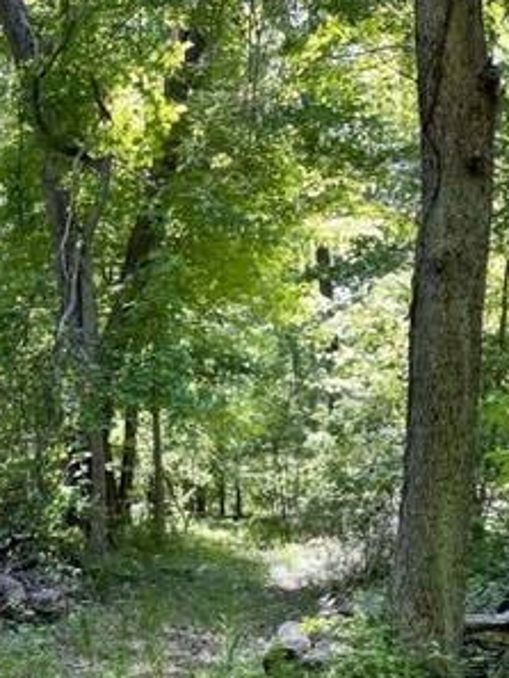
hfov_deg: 26.1
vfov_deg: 32.4
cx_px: 228
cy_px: 625
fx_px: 1097
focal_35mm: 56
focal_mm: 5.1
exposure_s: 1/121
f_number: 1.6
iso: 32
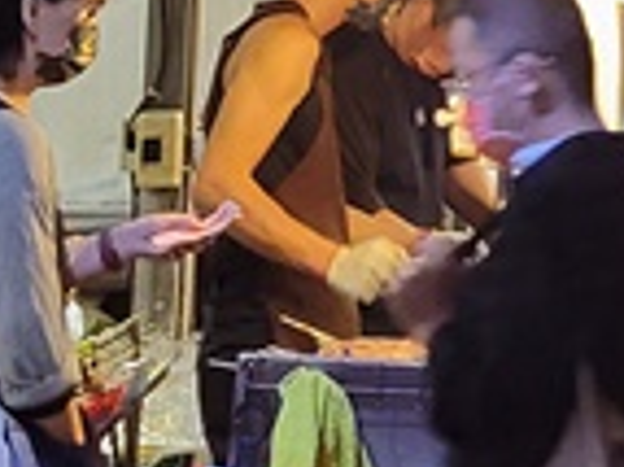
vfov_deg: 7.7
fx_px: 3278
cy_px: -572
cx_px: 1017
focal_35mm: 182
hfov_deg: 10.4
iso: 500
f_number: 1.8
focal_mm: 5.4
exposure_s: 1/40
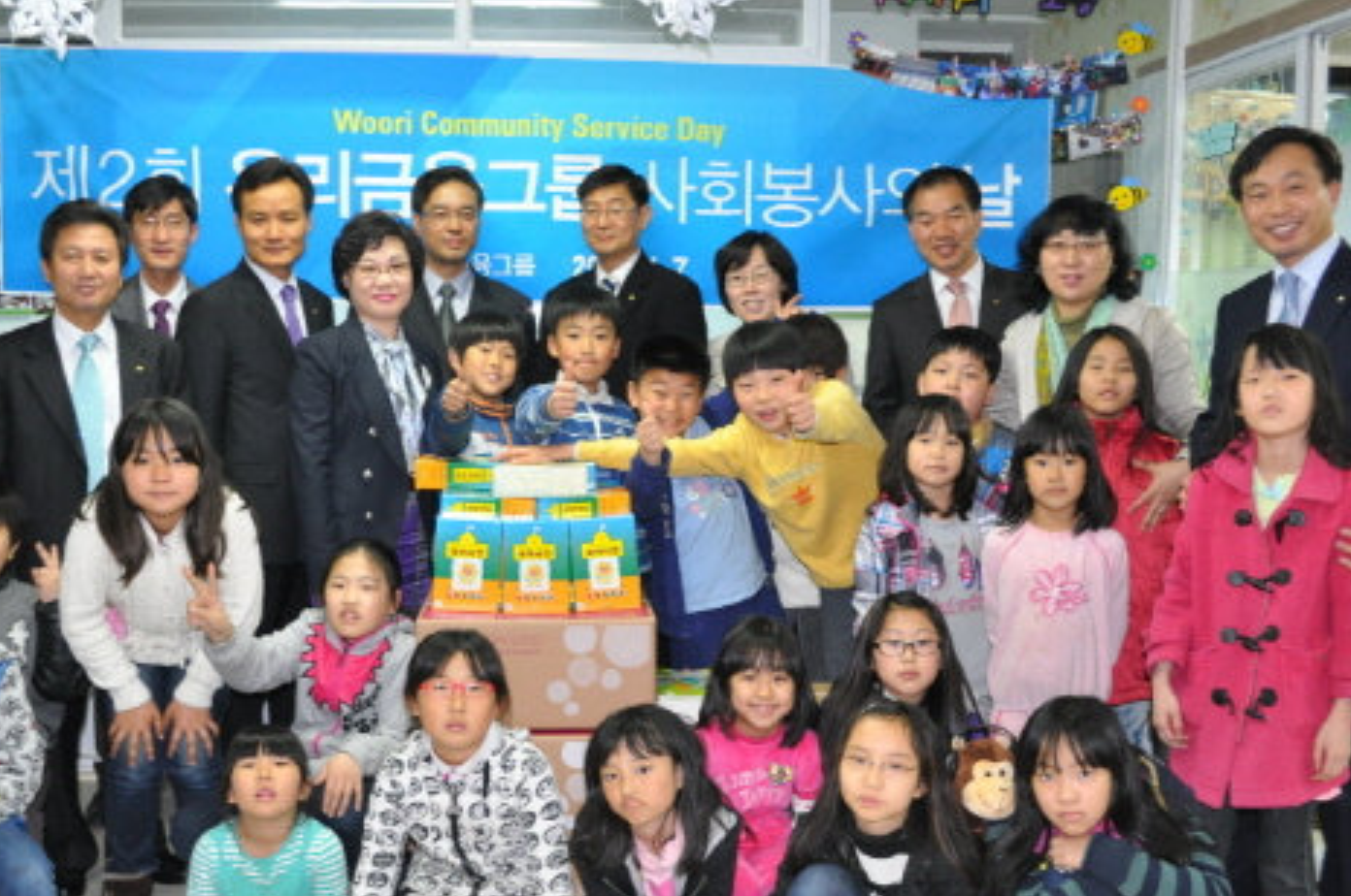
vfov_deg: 31.7
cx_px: 620
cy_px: 554
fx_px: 1574
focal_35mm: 42
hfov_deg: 46.4
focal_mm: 20
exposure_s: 1/60
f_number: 3.8
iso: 800
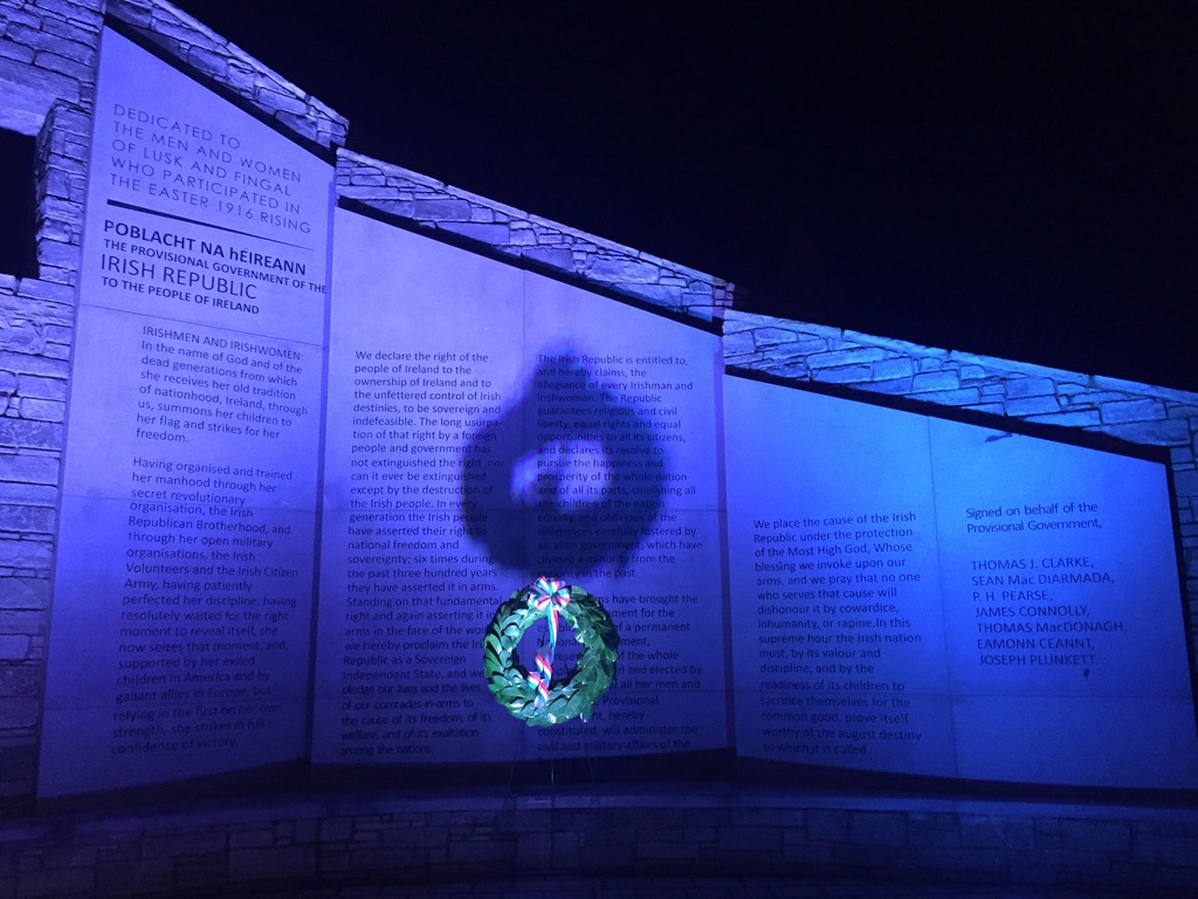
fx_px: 1004
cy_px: 450
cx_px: 599
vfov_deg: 48.2
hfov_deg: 61.7
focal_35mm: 29
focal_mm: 4.15
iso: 250
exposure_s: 1/17
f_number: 2.2
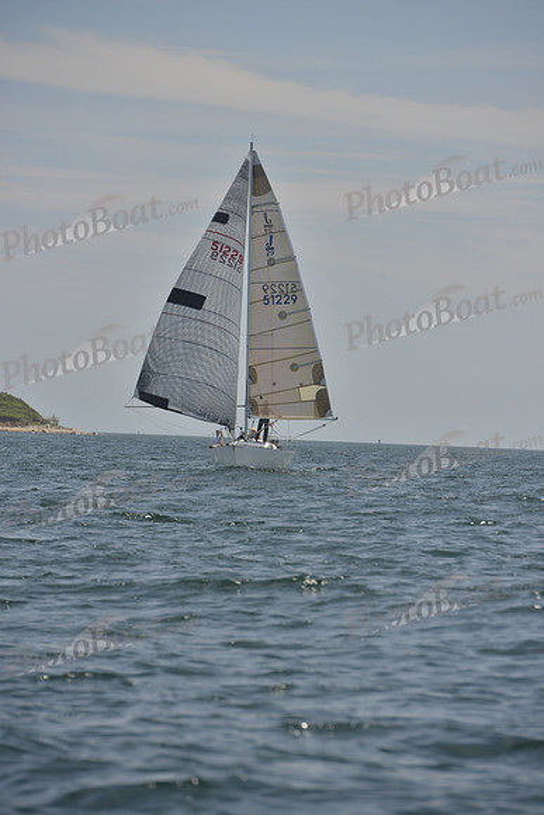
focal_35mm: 200
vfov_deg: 10.3
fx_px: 4530
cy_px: 408
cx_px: 272
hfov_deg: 6.9
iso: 400
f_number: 8
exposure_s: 1/800
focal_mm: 200
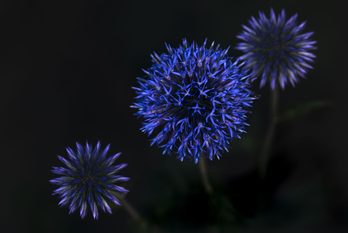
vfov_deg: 13.1
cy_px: 116
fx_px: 1015
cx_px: 174
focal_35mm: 105
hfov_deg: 19.4
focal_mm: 105
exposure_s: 1/160
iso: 100
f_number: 6.3
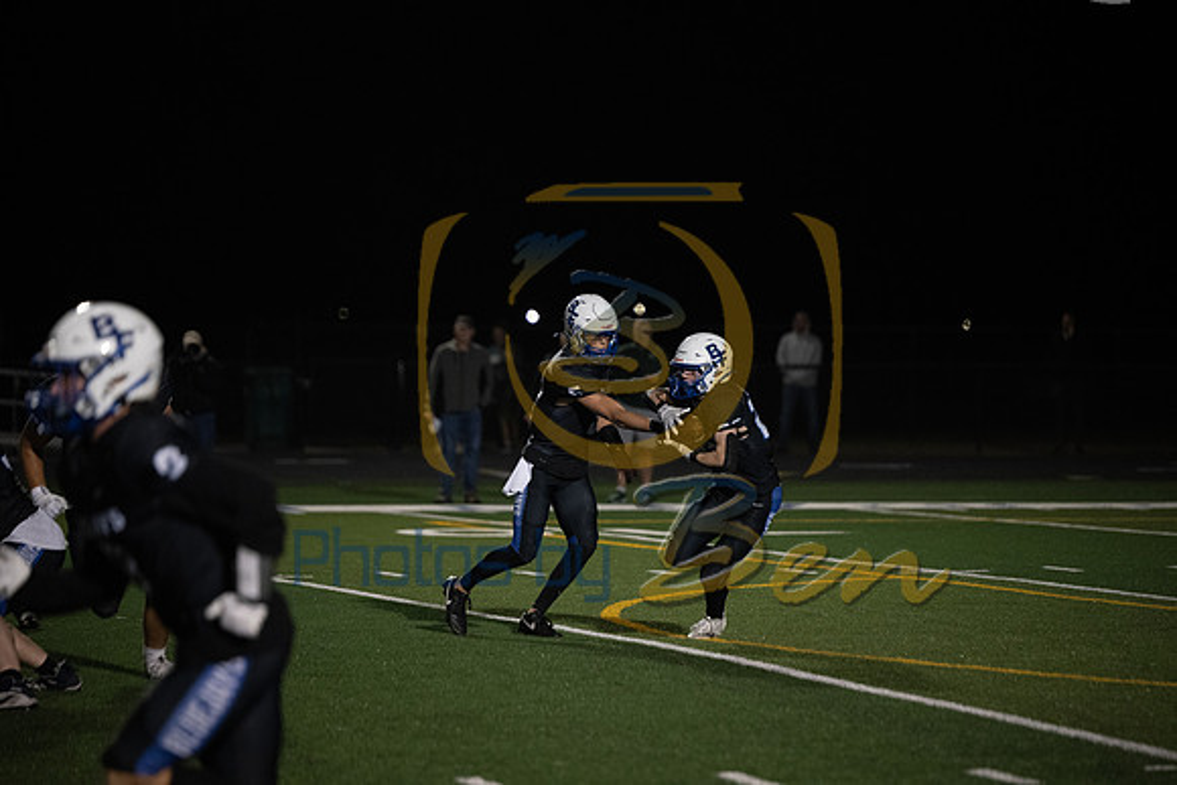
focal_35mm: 165
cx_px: 588
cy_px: 392
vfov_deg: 8.3
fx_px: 5396
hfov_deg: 12.4
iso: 4000
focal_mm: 165
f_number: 2.8
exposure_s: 1/1250
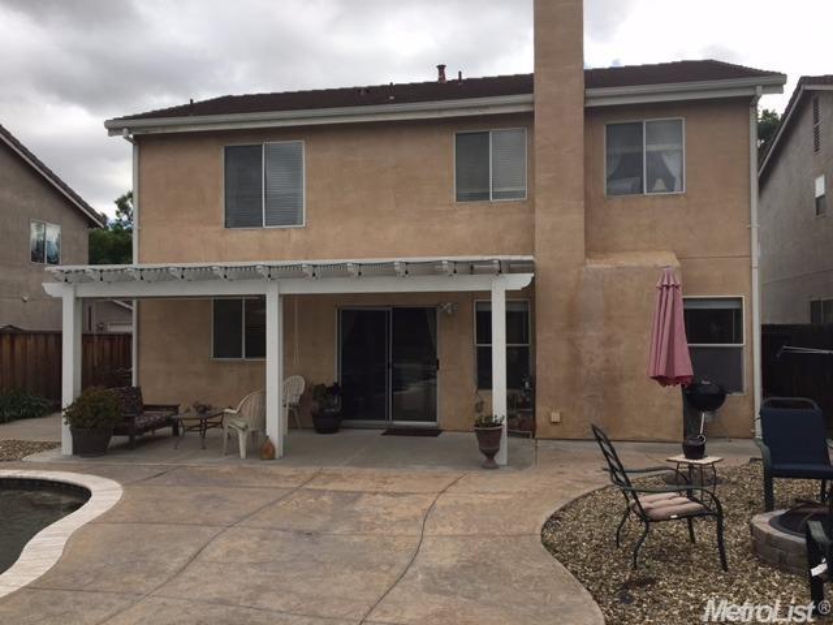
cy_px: 312
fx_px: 698
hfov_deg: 61.7
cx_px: 416
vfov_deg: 48.2
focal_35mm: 29
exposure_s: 1/1304
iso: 25
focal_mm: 4.15
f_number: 2.2
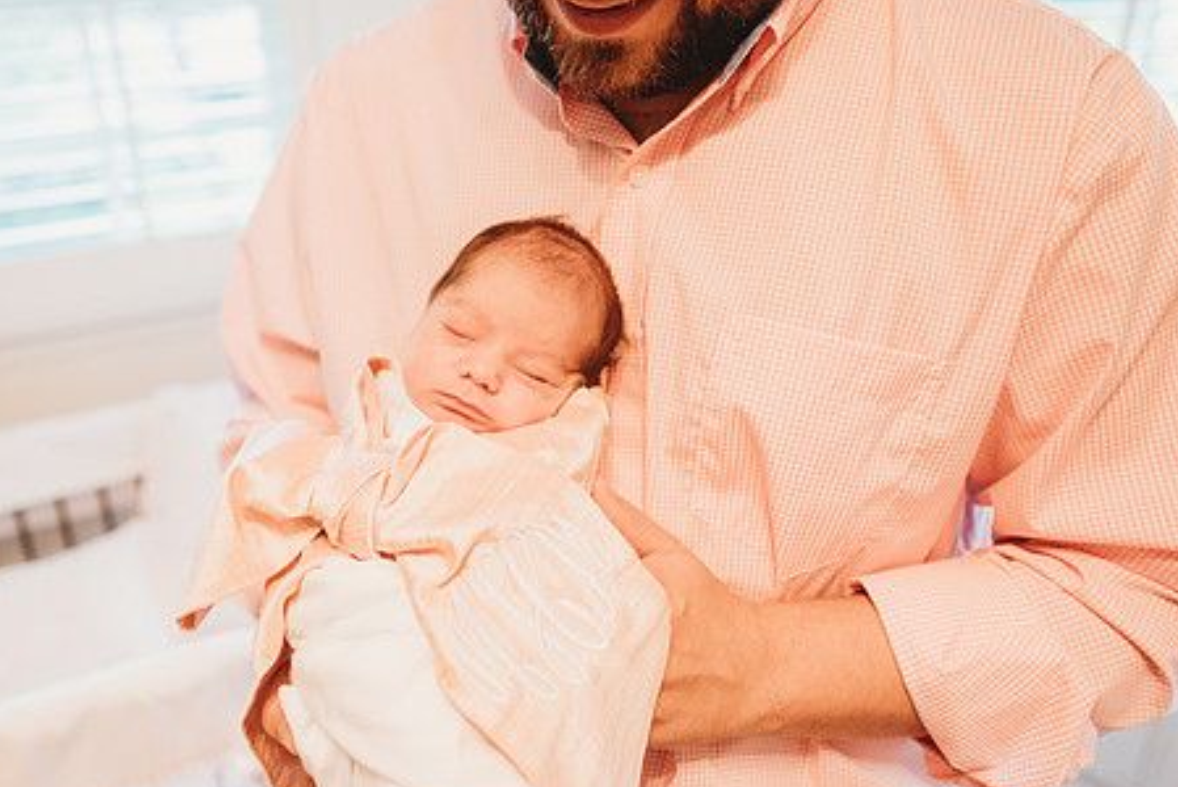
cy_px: 442
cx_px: 480
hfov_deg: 59.8
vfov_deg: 42.3
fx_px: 1015
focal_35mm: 31
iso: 1250
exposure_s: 1/160
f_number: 2.5
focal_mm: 24
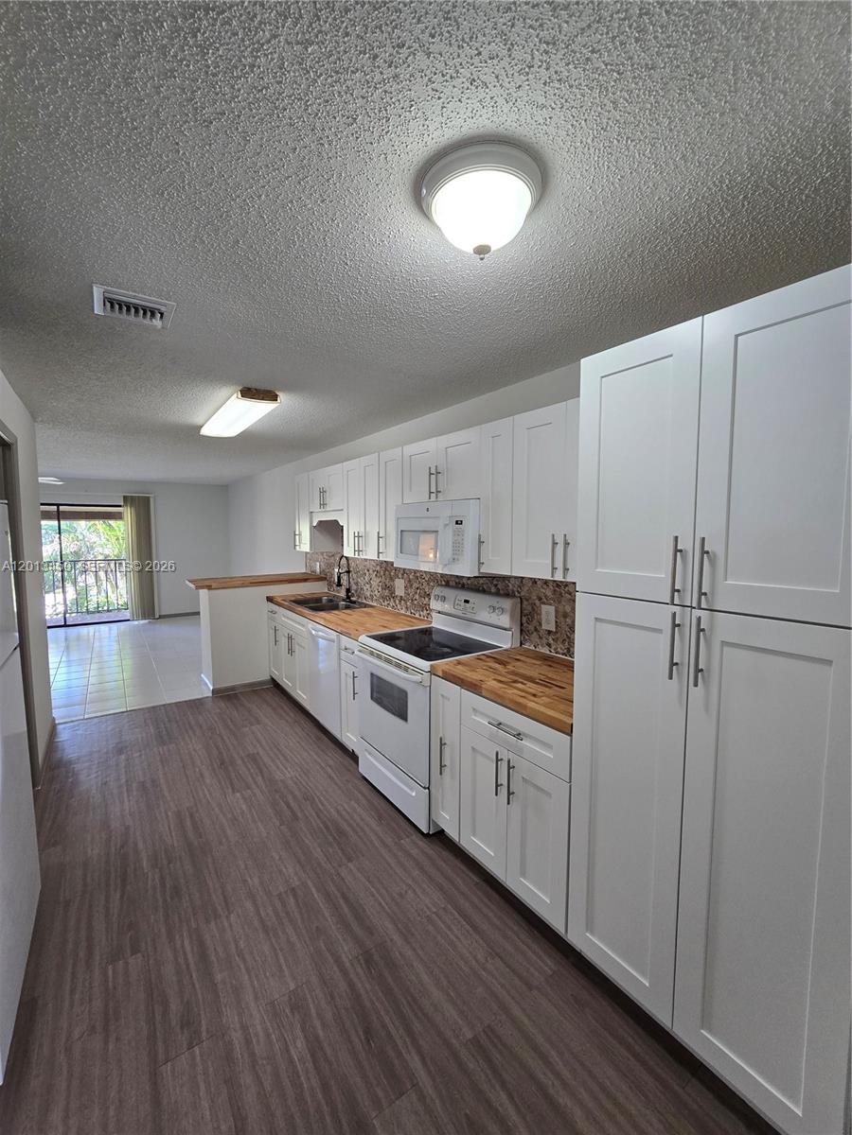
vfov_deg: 106.2
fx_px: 427
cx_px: 426
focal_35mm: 13
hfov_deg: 89.9
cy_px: 568
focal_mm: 2.2
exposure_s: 1/60
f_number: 2.2
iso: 160
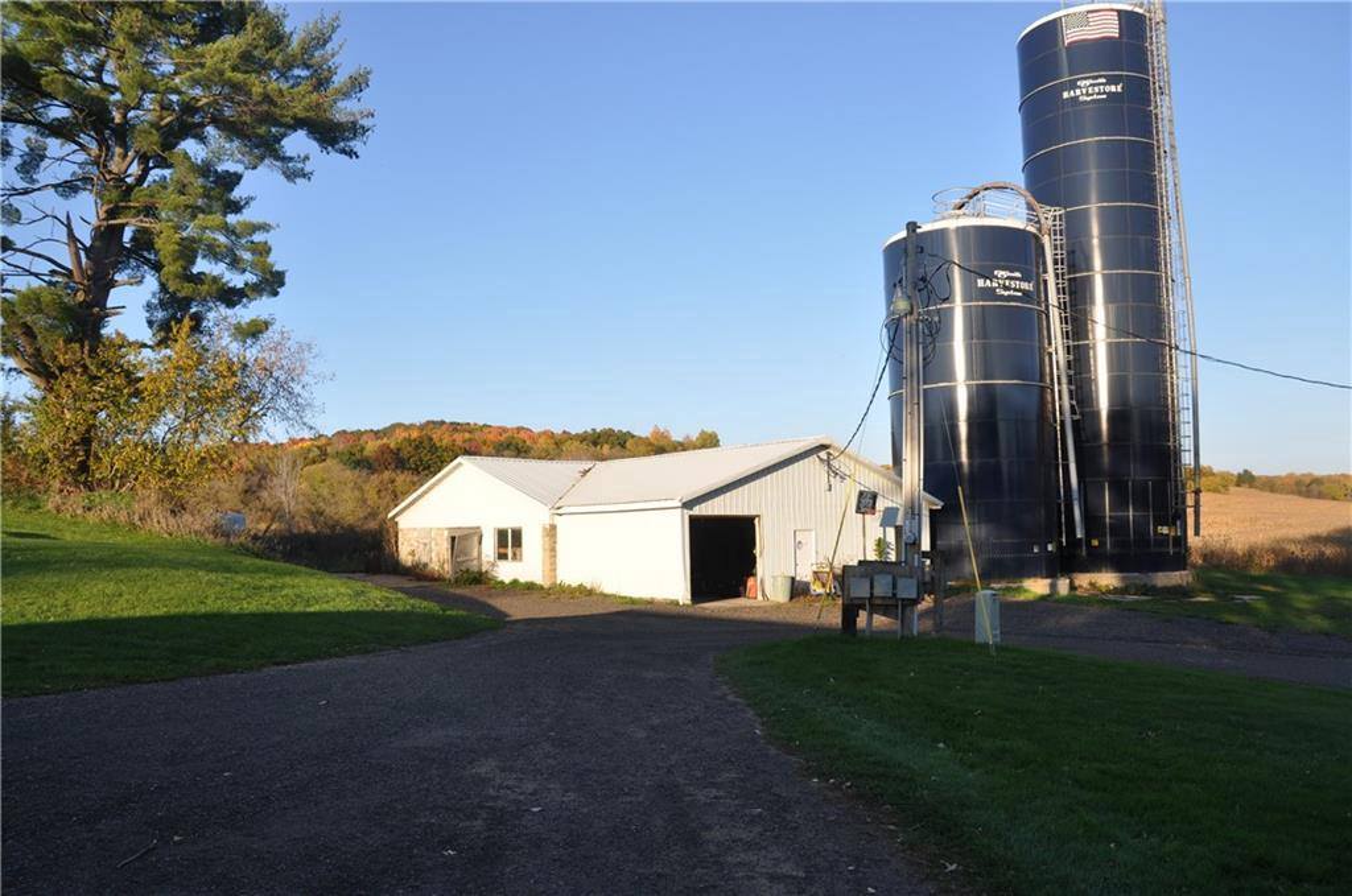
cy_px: 448
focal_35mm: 27
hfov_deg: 67.5
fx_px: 1012
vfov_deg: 47.8
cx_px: 676
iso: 200
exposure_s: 1/250
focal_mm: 18
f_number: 8
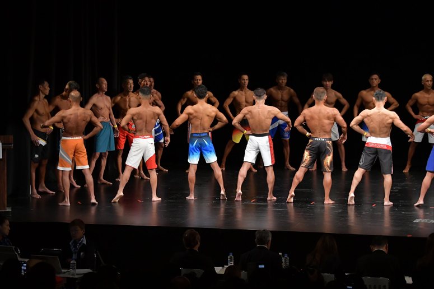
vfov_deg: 10.2
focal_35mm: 135
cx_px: 217
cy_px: 144
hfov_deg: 15.2
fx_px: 1627
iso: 3200
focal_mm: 90
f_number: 5.6
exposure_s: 1/400
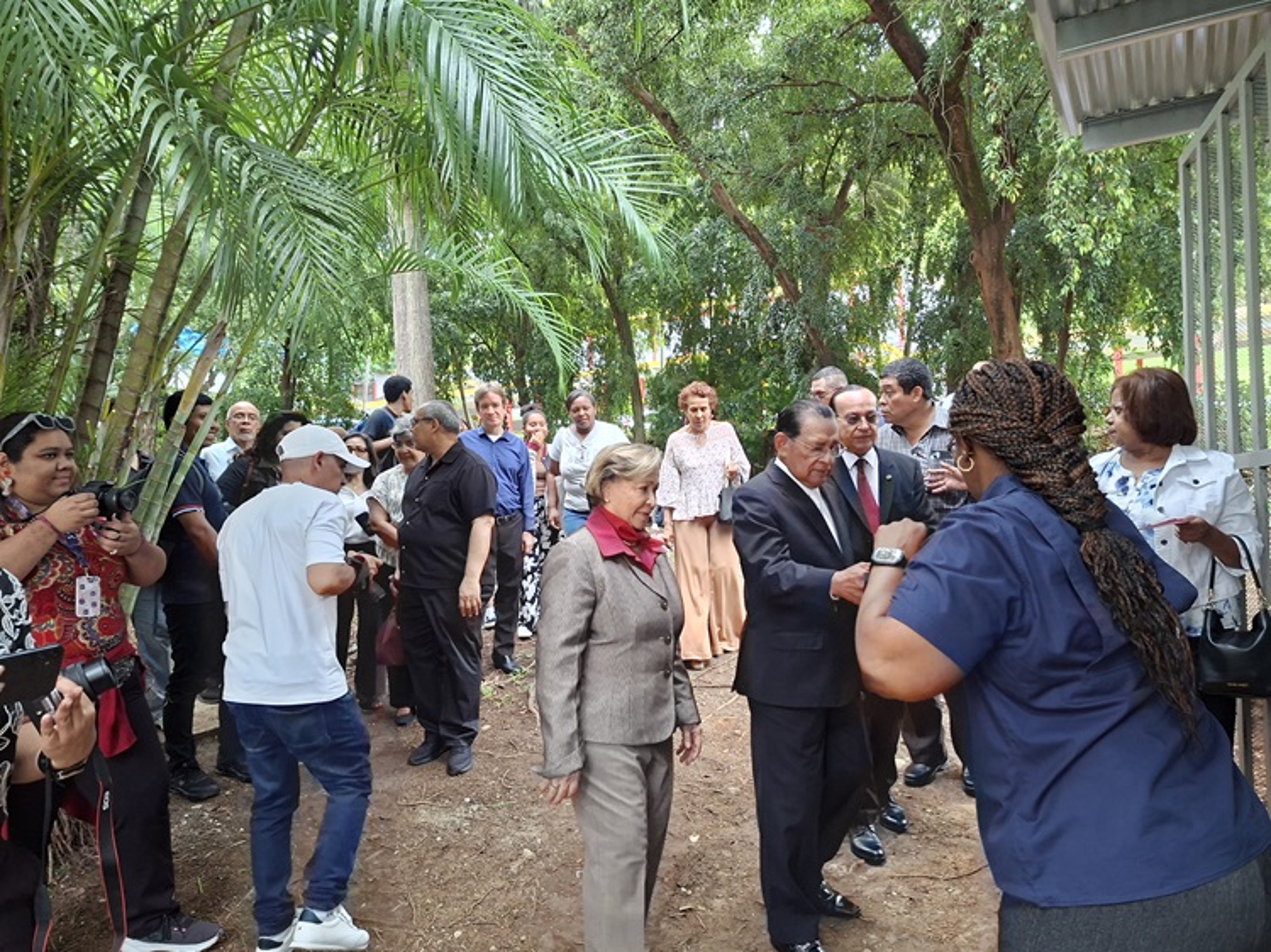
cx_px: 636
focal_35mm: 23
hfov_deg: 73.9
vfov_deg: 58.9
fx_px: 844
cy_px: 476
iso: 160
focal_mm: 5.54
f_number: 1.8
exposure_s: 1/120
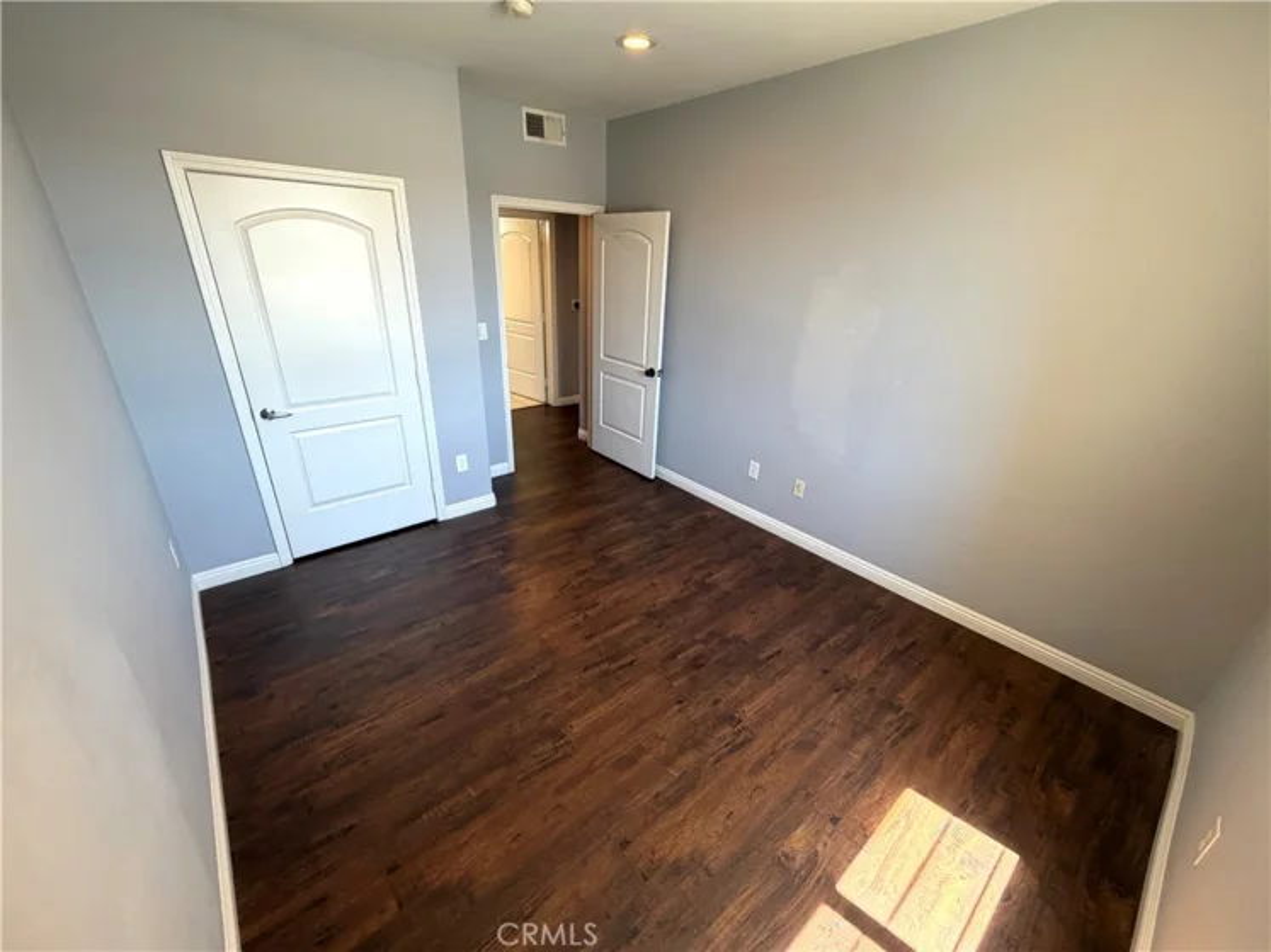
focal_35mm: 14
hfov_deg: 102.1
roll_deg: -1.3
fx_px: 514
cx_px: 636
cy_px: 476
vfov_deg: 85.7
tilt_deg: -24.3
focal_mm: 2.22
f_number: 2.2
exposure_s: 1/111
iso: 160
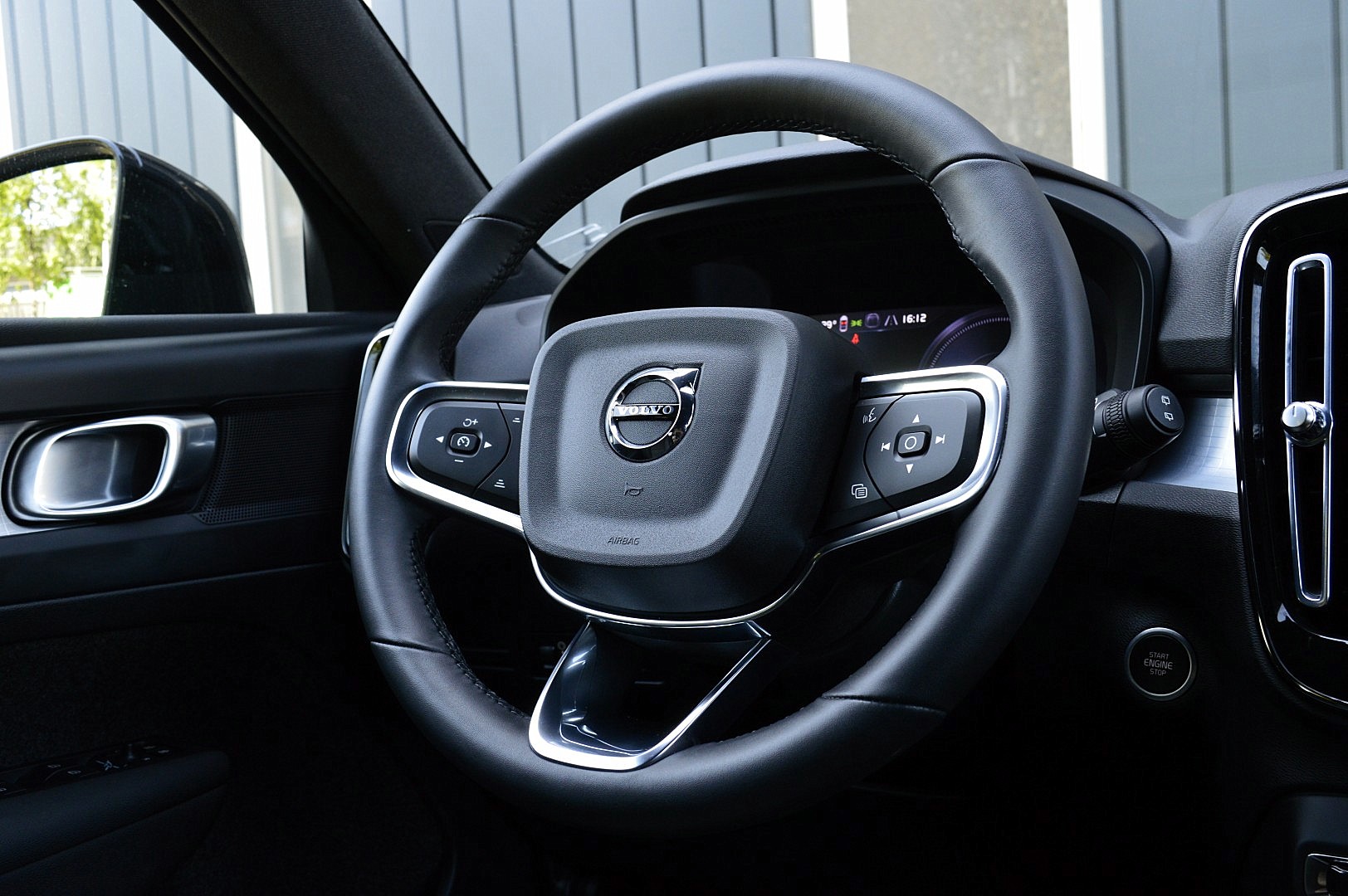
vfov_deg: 39.9
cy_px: 448
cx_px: 674
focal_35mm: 33
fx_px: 1235
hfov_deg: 57.3
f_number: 7.1
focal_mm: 22
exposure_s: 1/60
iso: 800
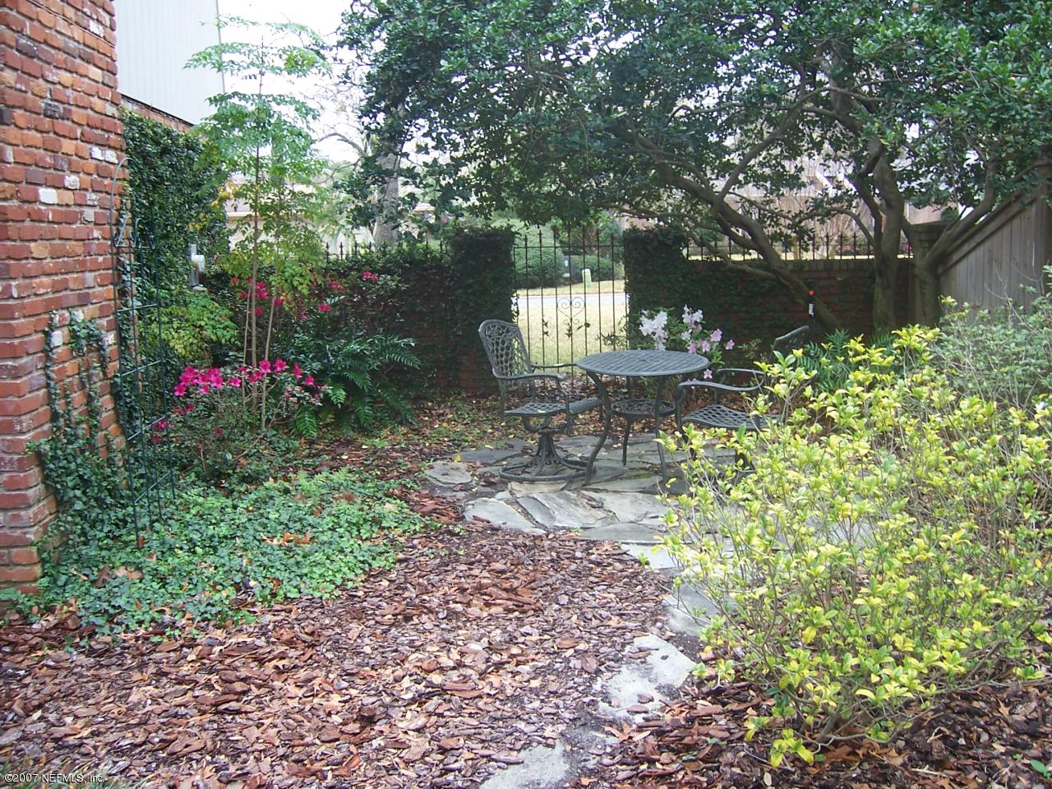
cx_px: 526
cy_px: 394
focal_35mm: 36
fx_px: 1094
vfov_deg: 39.7
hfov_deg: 51.4
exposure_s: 1/125
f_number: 3
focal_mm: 6
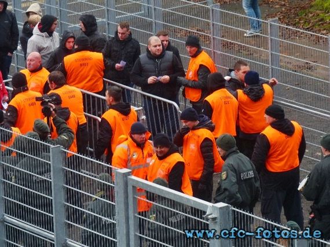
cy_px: 124
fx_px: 2563
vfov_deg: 5.5
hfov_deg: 7.4
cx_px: 165
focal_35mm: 269
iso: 250
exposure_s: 1/160
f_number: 2.8
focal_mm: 48.4
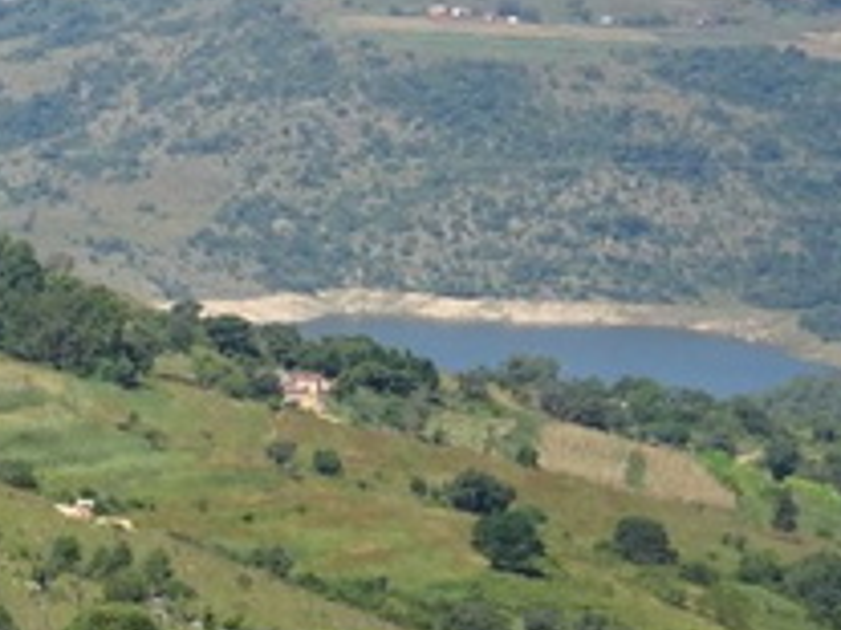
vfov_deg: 4.7
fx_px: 7721
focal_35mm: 318
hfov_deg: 6.2
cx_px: -471
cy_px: 238
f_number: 5
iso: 80
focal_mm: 14.12
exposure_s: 1/400
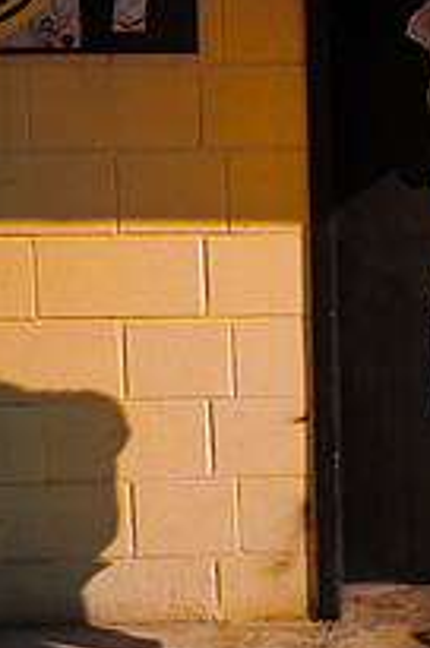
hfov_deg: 17.2
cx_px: 439
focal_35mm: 77
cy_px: 319
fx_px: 1384
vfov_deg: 26.4
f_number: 1.8
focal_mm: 35
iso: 50
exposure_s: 1/4000
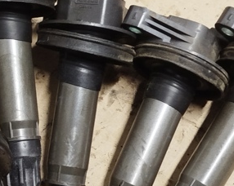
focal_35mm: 105
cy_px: 110
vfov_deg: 14.6
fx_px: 726
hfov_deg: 18.1
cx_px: 44
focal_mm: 5.31
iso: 500
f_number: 1.7
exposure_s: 1/33
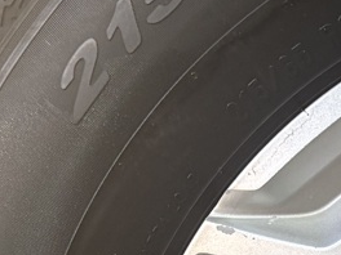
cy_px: 509
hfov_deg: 14.4
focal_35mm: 118
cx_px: 642
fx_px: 1162
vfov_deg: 11.4
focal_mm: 5.96
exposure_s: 1/121
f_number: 1.6
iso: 80
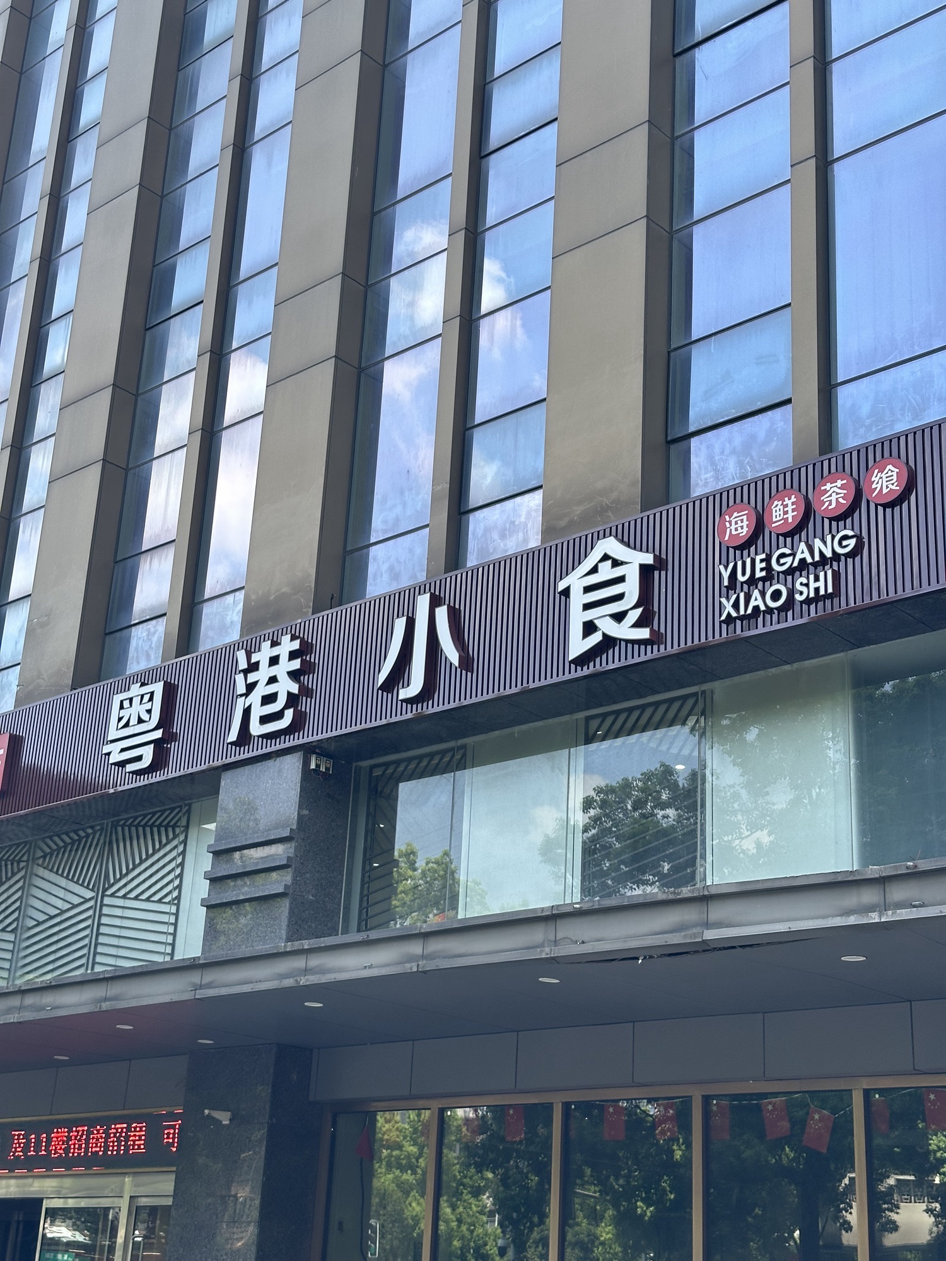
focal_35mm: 48
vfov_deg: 39.7
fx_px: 1749
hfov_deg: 30.3
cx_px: 473
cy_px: 630
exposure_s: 1/597
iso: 64
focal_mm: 6.86
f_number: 1.78
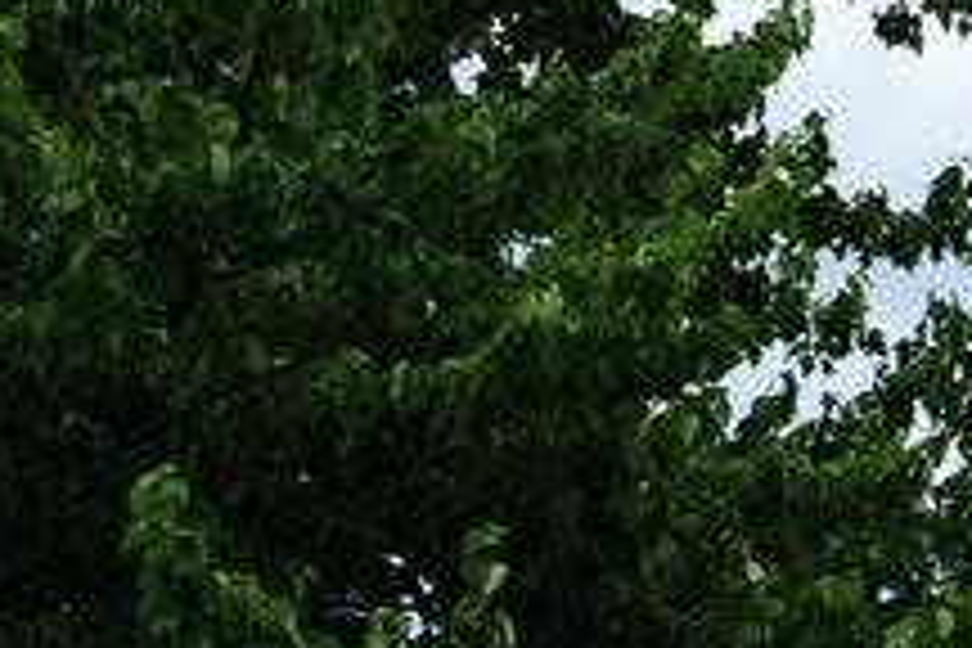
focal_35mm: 213
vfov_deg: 6.3
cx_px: 3190
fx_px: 5751
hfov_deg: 7.9
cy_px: 1161
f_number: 9
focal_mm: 32
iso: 200
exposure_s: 1/320
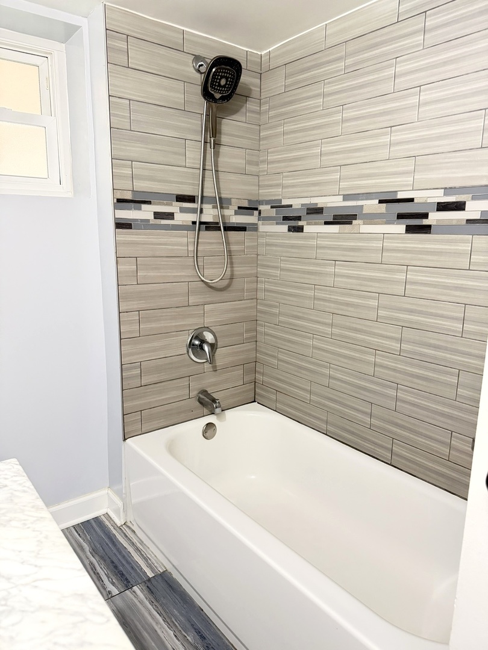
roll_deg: -0.6
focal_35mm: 24
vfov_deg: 71.6
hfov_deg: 56.8
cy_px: 325
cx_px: 244
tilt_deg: -12.1
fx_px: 451
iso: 800
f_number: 1.78
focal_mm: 6.76
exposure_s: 1/49
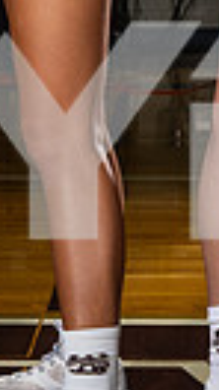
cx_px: 115
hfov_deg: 5.1
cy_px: -84
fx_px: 2443
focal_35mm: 236
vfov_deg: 9.0
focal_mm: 42
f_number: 8
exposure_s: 1/125
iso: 100
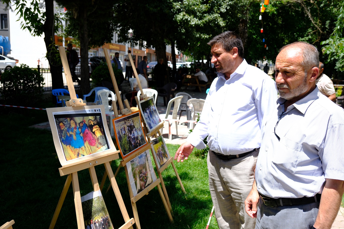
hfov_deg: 61.9
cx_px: 172
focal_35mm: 30
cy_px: 114
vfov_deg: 43.6
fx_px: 287
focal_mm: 20.2
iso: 640
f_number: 4.5
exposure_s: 1/1600
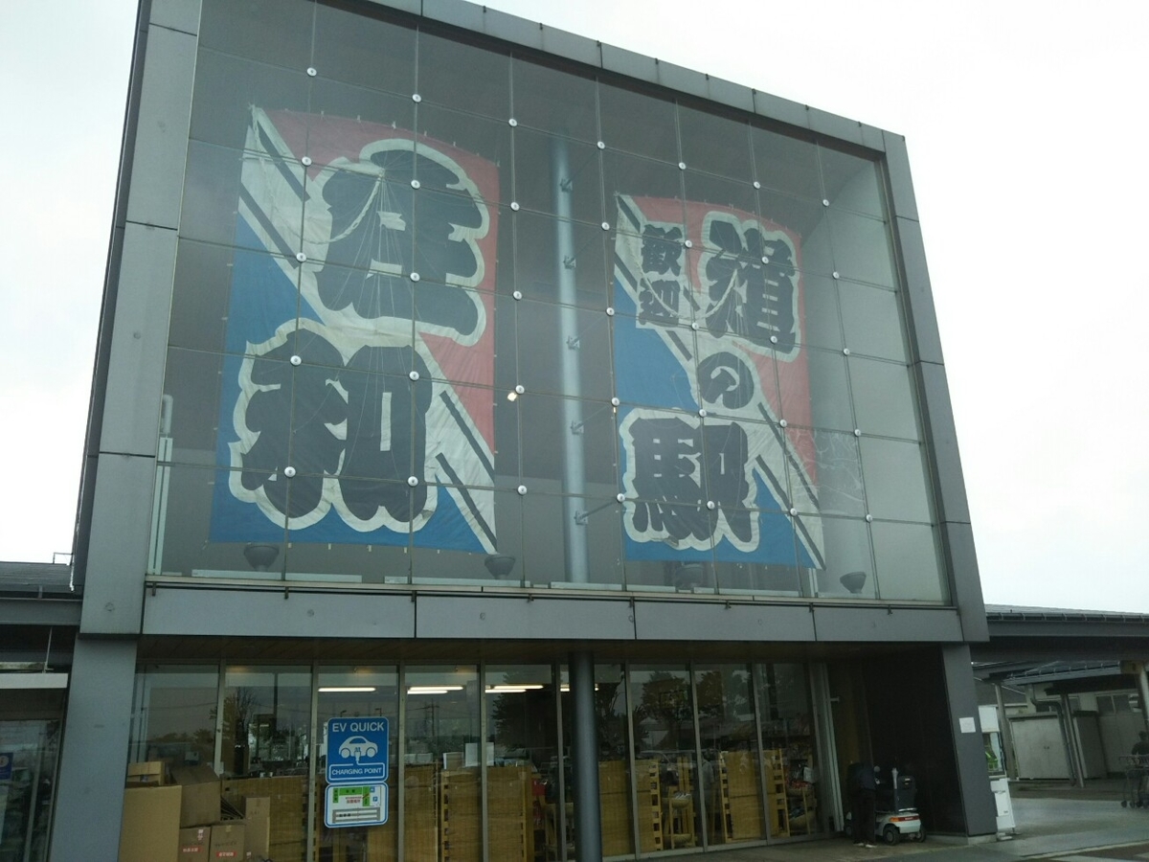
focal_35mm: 30
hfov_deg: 60.0
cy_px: 431
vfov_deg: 46.8
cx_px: 574
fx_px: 996
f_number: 2.2
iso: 25
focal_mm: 4
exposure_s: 1/546
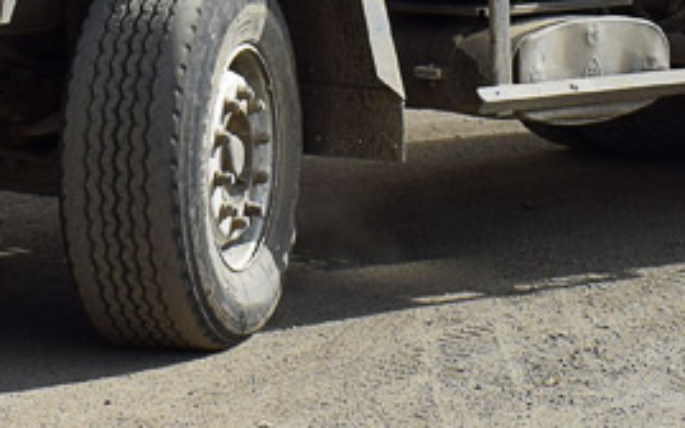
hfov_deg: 12.3
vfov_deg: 7.3
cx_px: 270
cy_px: -540
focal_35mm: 170
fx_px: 3178
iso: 200
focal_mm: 25
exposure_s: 1/320
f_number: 9
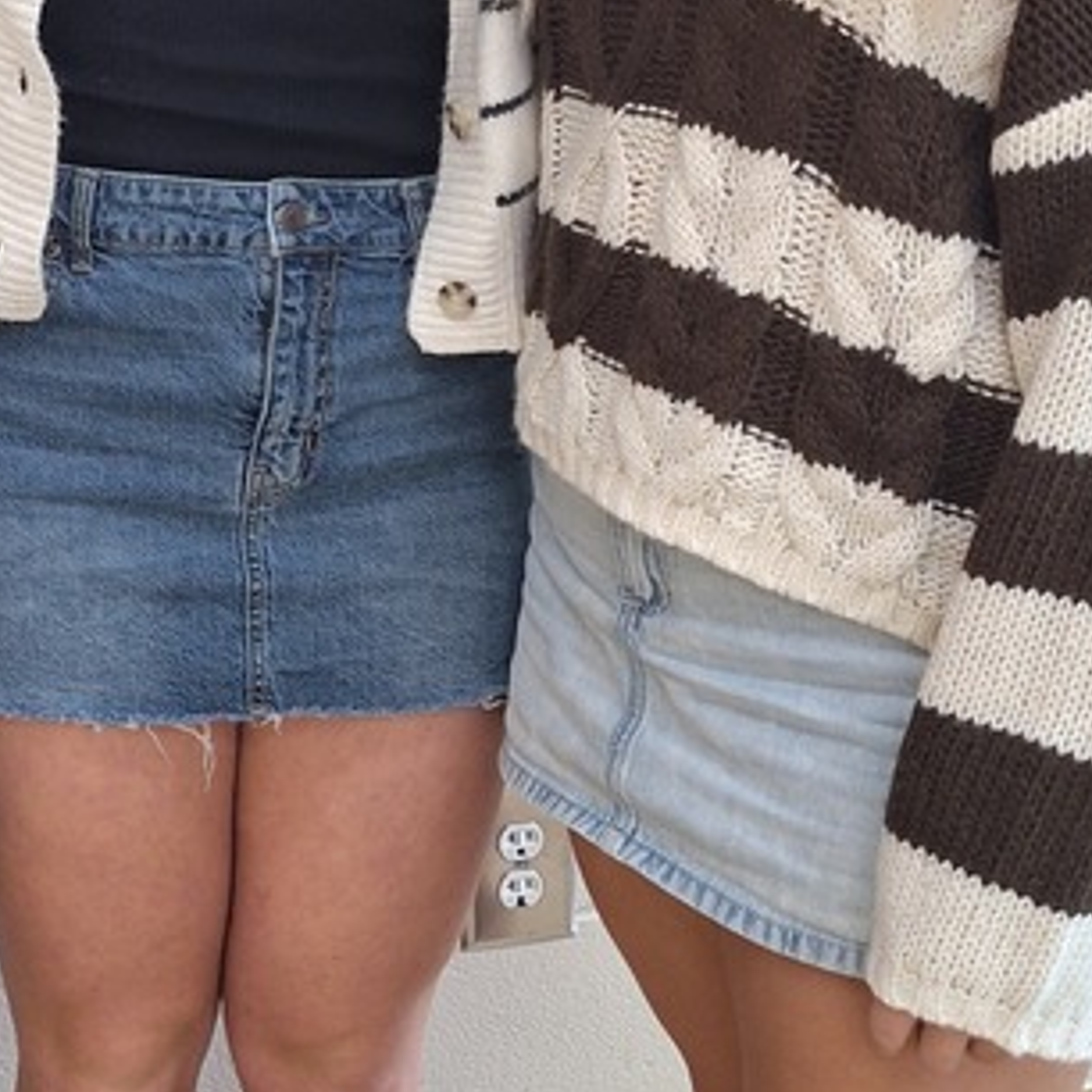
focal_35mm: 68
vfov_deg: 24.8
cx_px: 332
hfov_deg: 25.2
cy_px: 164
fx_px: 2427
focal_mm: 5.54
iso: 250
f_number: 1.8
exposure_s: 1/40
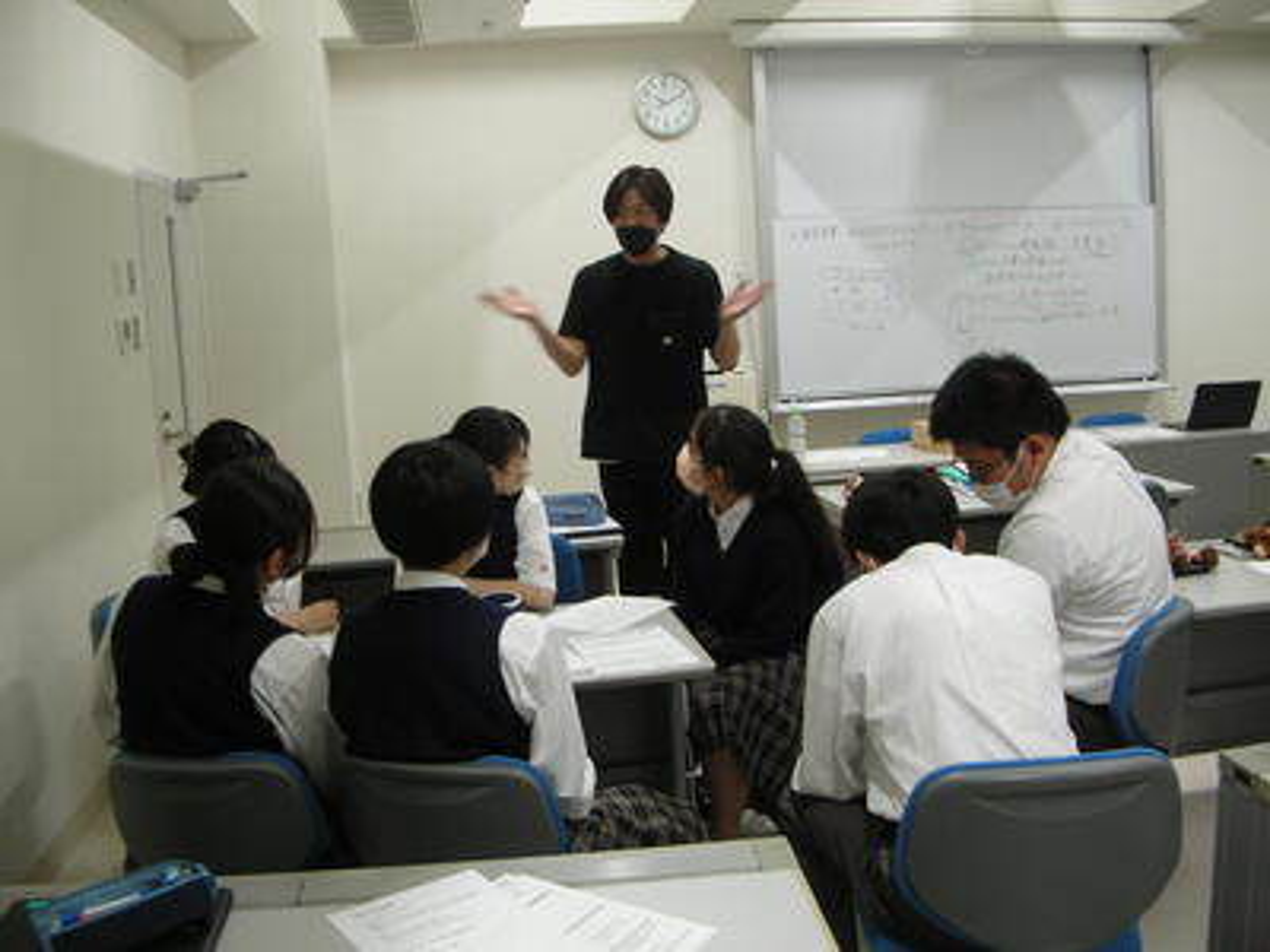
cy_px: 476
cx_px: 635
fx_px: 1284
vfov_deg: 40.7
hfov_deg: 52.6
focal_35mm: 35
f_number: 2.8
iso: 50
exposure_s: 1/12.2
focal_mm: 5.8
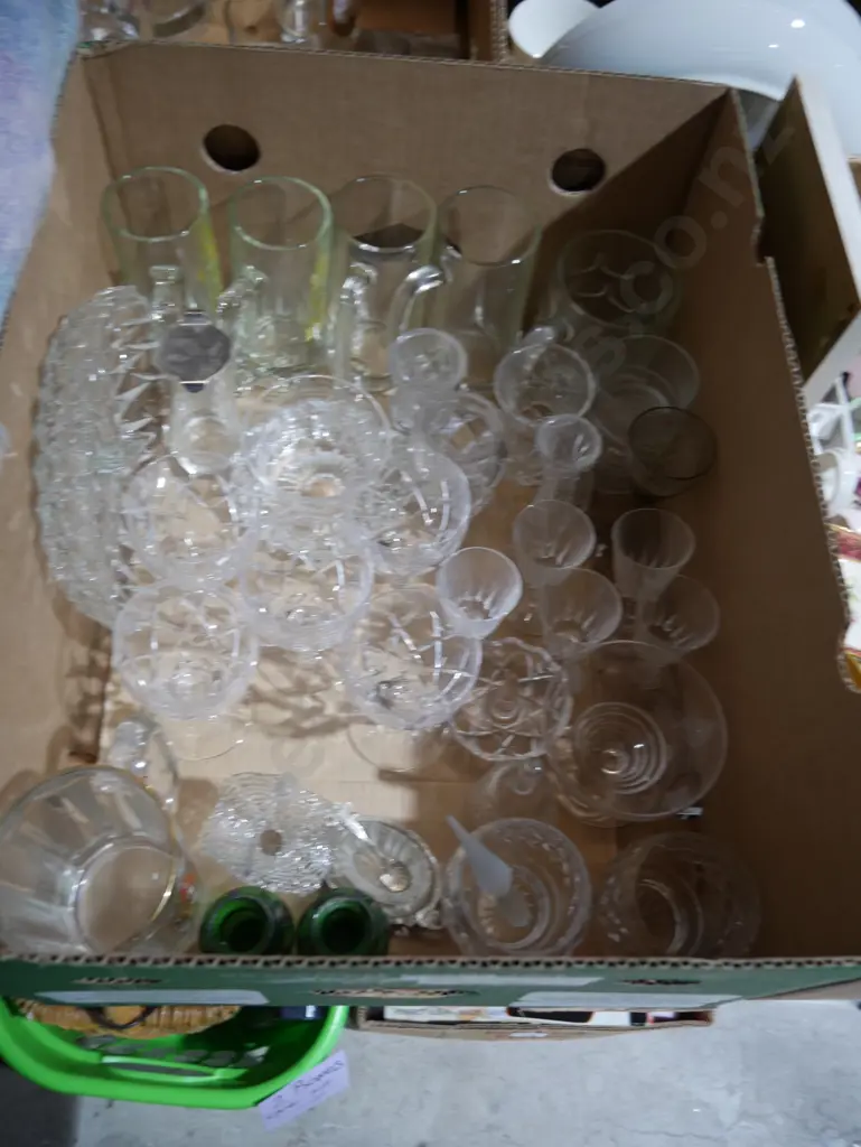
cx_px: 430
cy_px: 574
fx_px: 928
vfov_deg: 63.4
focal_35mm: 28
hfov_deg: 49.8
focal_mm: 14
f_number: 3.5
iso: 400
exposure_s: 1/60
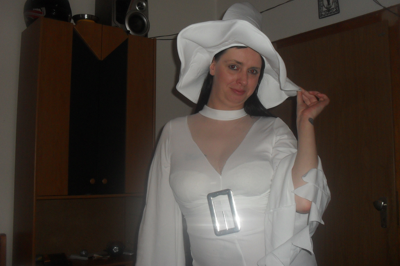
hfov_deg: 51.9
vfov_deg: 35.9
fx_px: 411
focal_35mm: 37
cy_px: 119
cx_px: 200
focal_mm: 6.3
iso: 200
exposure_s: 1/45
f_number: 3.2
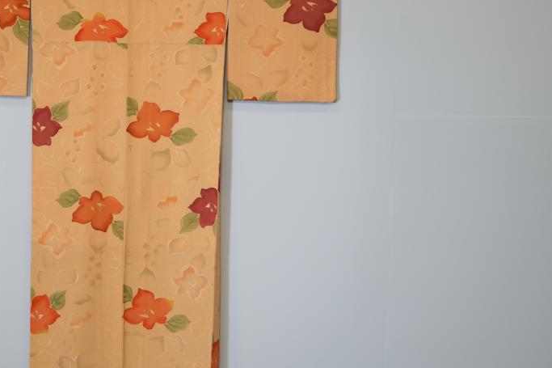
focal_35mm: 81
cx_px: 122
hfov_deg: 24.7
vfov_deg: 16.8
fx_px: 1242
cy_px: 162
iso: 320
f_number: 4
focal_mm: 51
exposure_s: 1/60
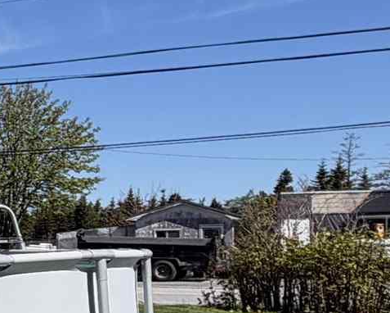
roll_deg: +0.2
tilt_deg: -0.2
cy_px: 259
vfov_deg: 17.3
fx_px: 1016
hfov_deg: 16.5
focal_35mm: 88
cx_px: -390
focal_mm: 2.22
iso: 20
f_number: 2.2
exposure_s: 1/1285
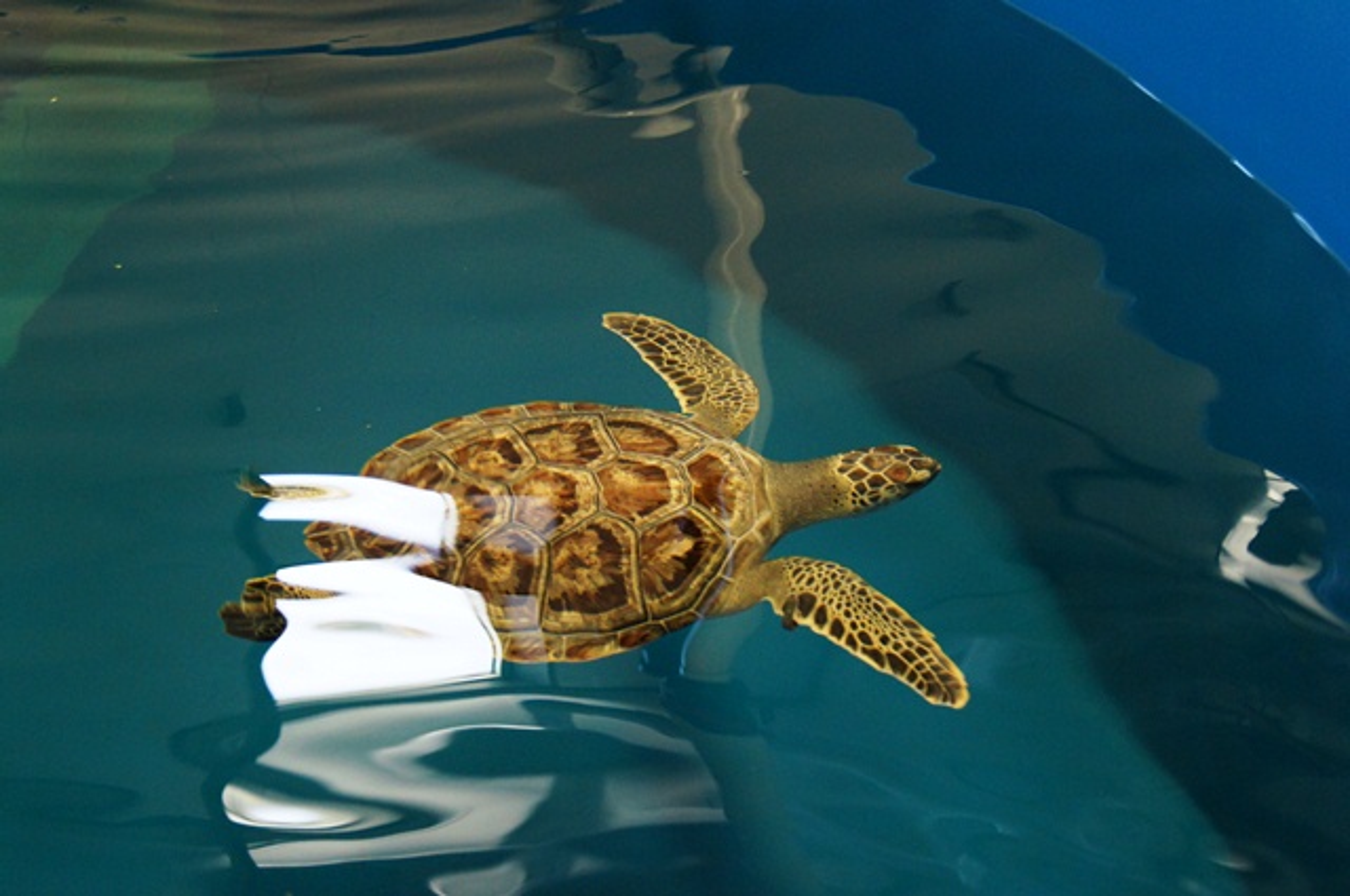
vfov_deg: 25.7
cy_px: 448
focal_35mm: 52
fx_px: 1966
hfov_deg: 37.9
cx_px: 675
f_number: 5
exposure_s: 1/60
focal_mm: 35
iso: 1000
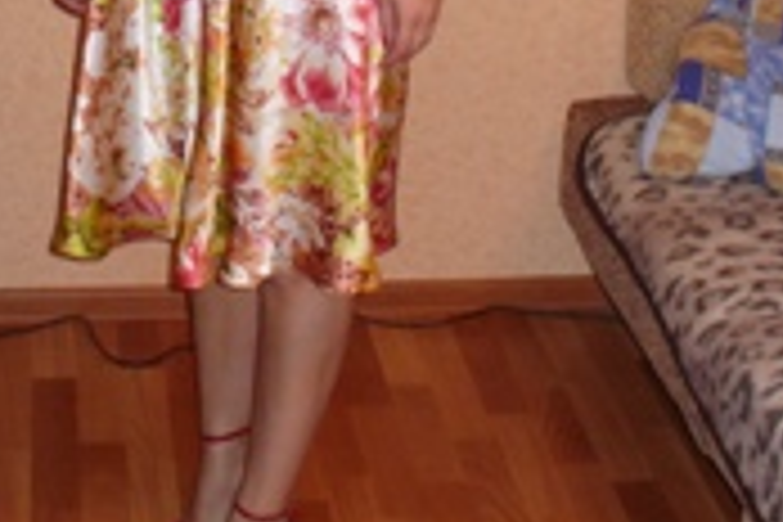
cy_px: -135
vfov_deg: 15.1
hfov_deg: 23.3
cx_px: 288
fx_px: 1892
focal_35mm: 87
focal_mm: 6.1
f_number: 2.8
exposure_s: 1/30
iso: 125
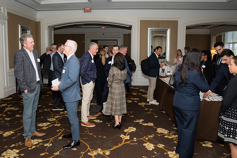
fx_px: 178
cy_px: 73
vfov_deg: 47.9
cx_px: 112
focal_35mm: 27
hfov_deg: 67.3
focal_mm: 24
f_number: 5.6
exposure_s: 1/125
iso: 800
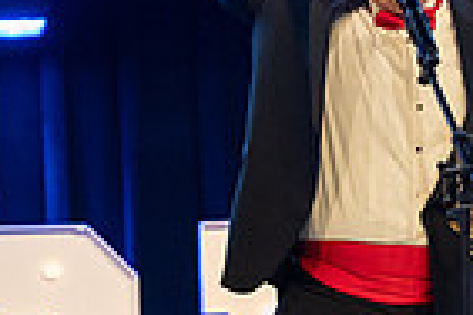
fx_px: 3784
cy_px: 62
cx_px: 392
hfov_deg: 7.1
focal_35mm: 288
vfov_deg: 4.8
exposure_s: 1/125
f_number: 3.5
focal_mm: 70
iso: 4000
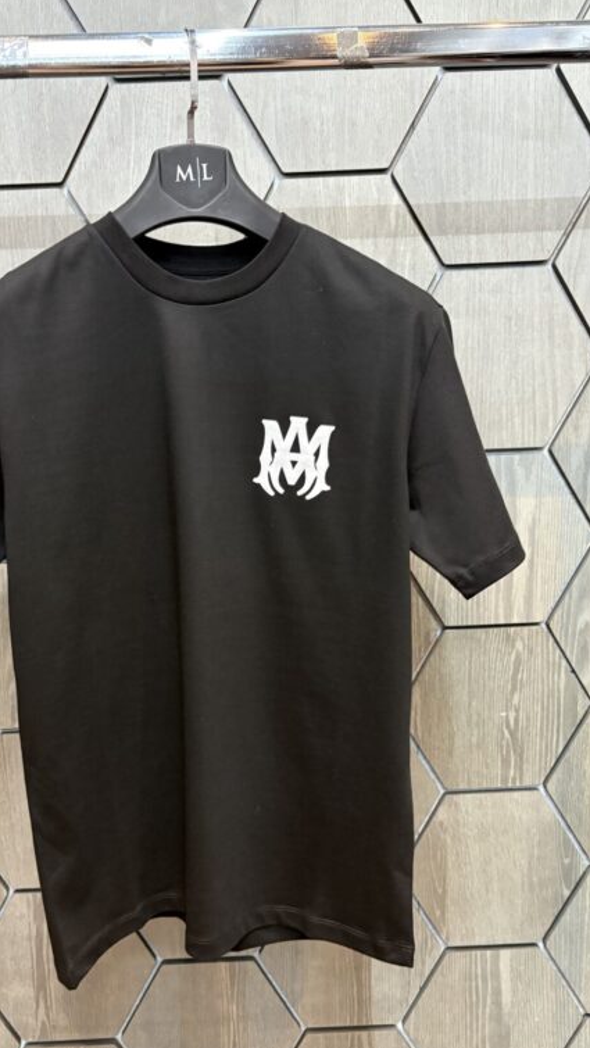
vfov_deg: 64.3
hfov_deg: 38.7
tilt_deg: -7.2
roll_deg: +3.0
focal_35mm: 30
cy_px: 547
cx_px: 215
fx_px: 834
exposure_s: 1/33
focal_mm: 5.96
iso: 320
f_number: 1.6
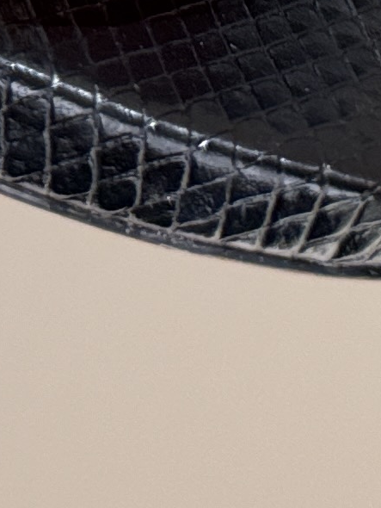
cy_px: -746
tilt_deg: -16.2
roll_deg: +0.6
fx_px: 2405
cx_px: -115
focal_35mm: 164
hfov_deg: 8.9
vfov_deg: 10.3
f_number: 1.78
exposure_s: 1/50
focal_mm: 6.76
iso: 640
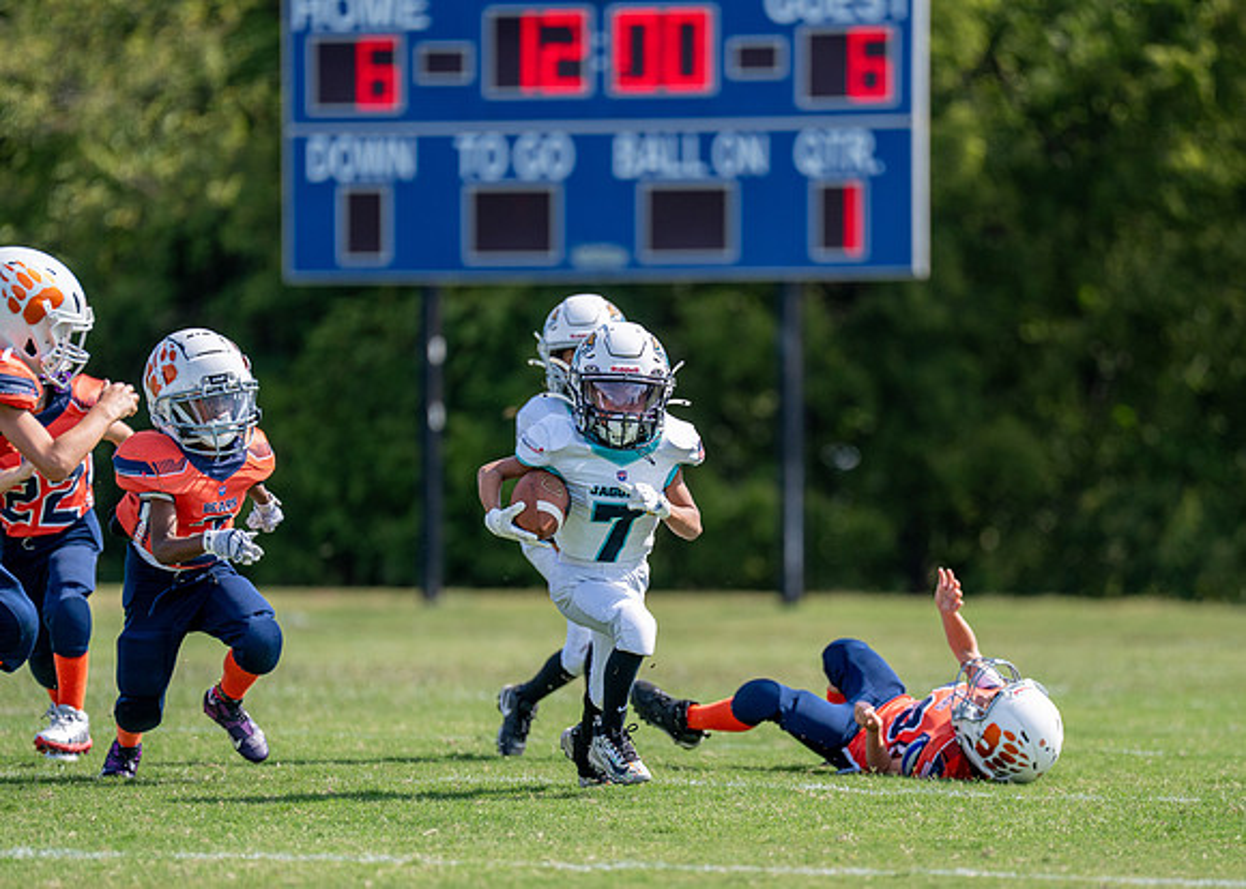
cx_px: 697
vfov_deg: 5.3
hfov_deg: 7.4
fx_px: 9619
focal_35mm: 272
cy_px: 558
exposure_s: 1/2500
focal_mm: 200
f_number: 2.8
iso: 160
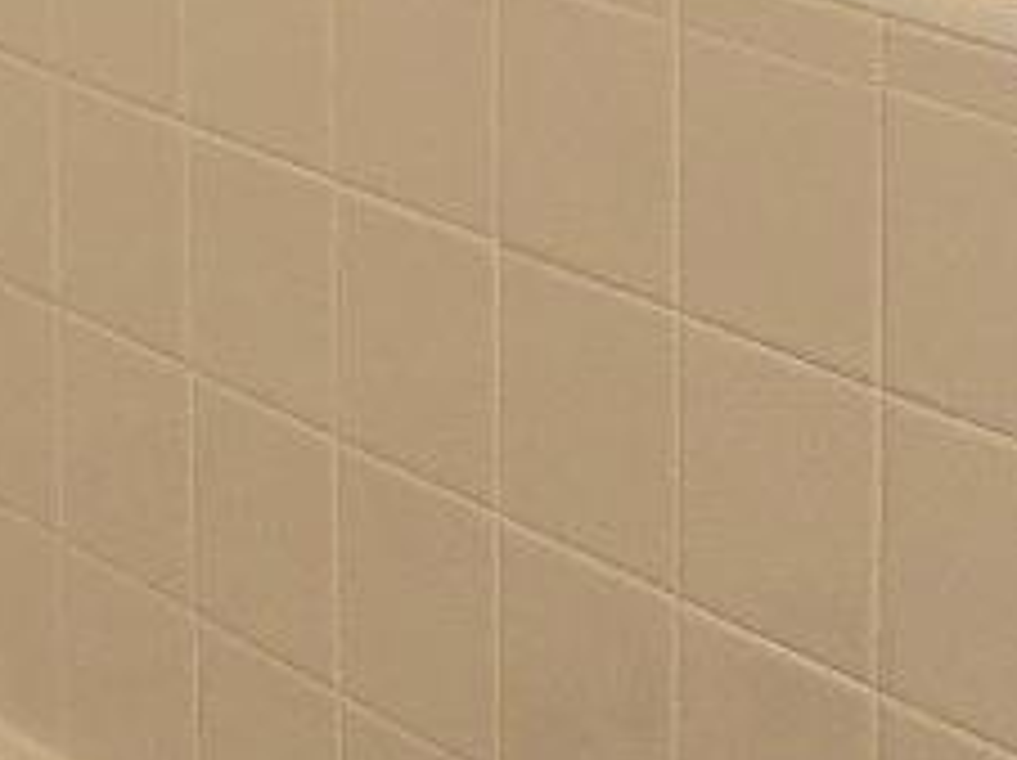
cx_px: -536
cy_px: -234
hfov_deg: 11.6
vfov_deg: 8.9
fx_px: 4784
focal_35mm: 163
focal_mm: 6.3
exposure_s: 1/60.2
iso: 100
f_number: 1.7
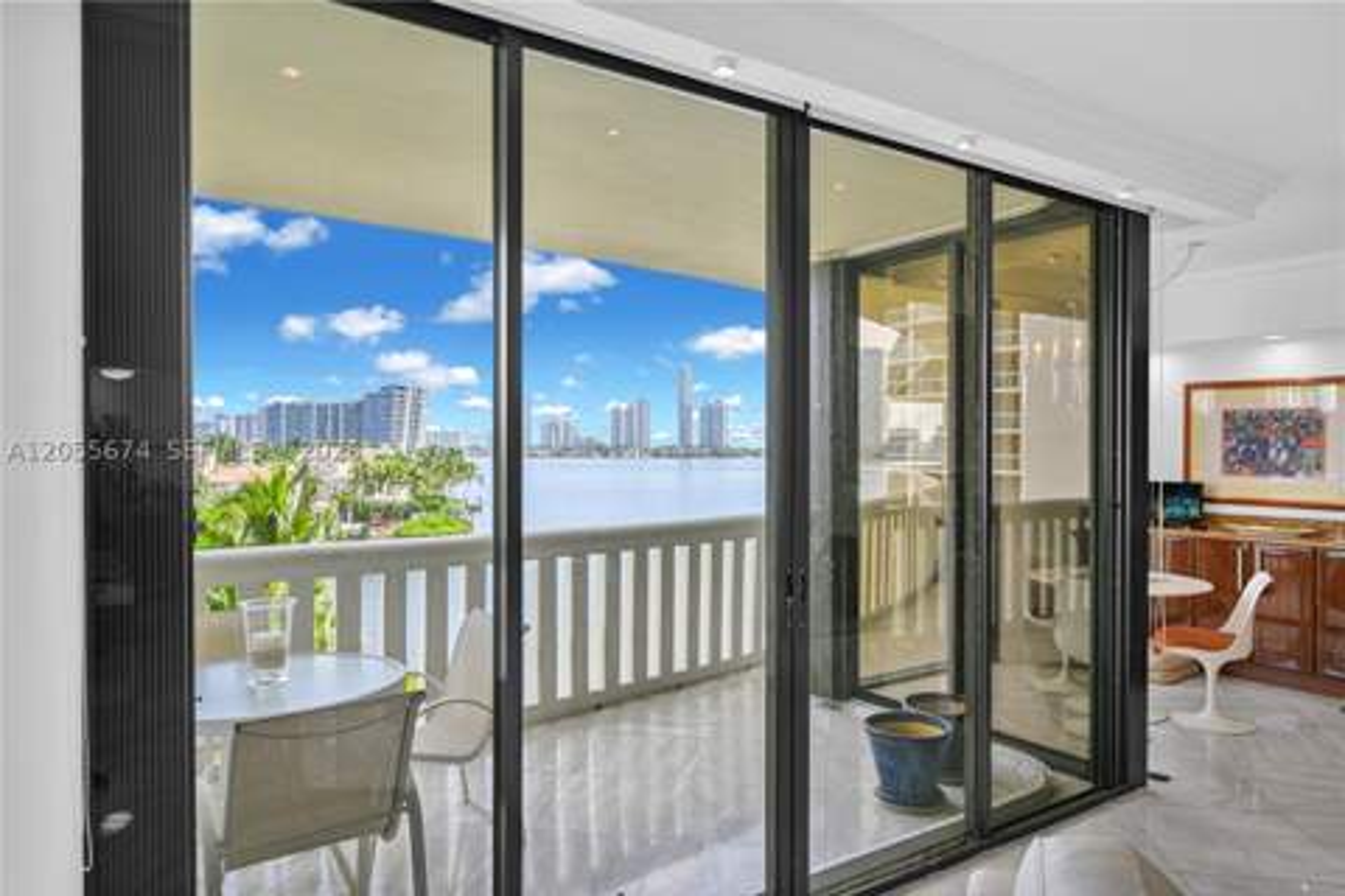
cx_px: 672
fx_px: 803
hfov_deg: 79.9
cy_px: 448
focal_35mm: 22
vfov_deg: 58.3
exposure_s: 1/30
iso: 100
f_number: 4
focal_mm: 21.5
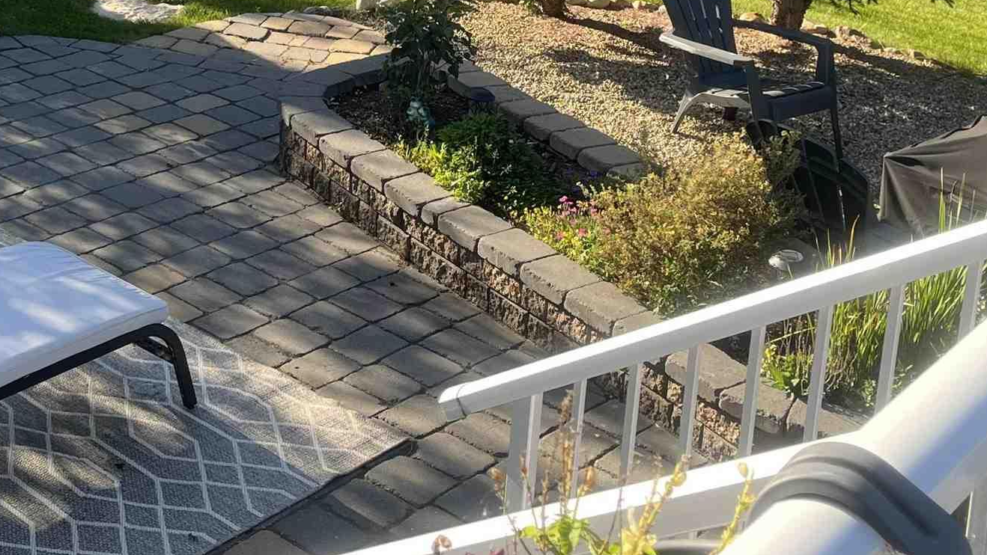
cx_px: 315
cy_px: -143
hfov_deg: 31.6
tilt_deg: -13.6
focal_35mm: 66
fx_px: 1728
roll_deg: -2.8
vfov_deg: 17.3
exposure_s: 1/615
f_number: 1.6
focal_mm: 5.1
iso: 50
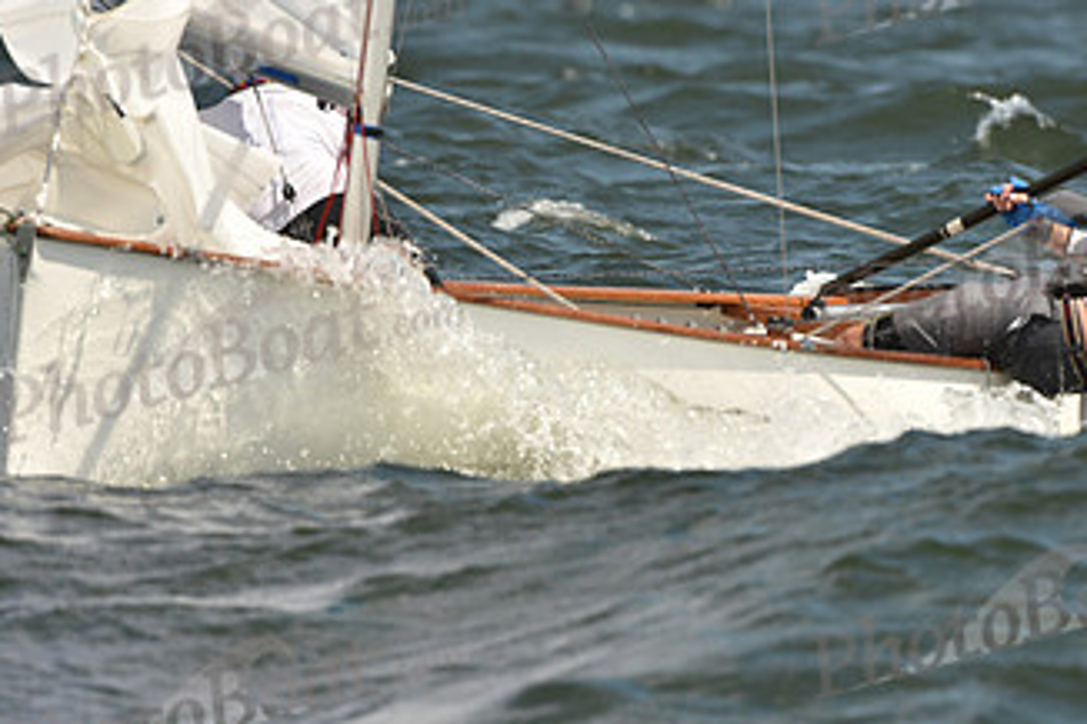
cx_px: 640
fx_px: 21487
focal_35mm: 712
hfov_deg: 2.9
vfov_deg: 1.9
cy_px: 485
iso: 250
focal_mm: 400
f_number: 6.3
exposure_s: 1/1250
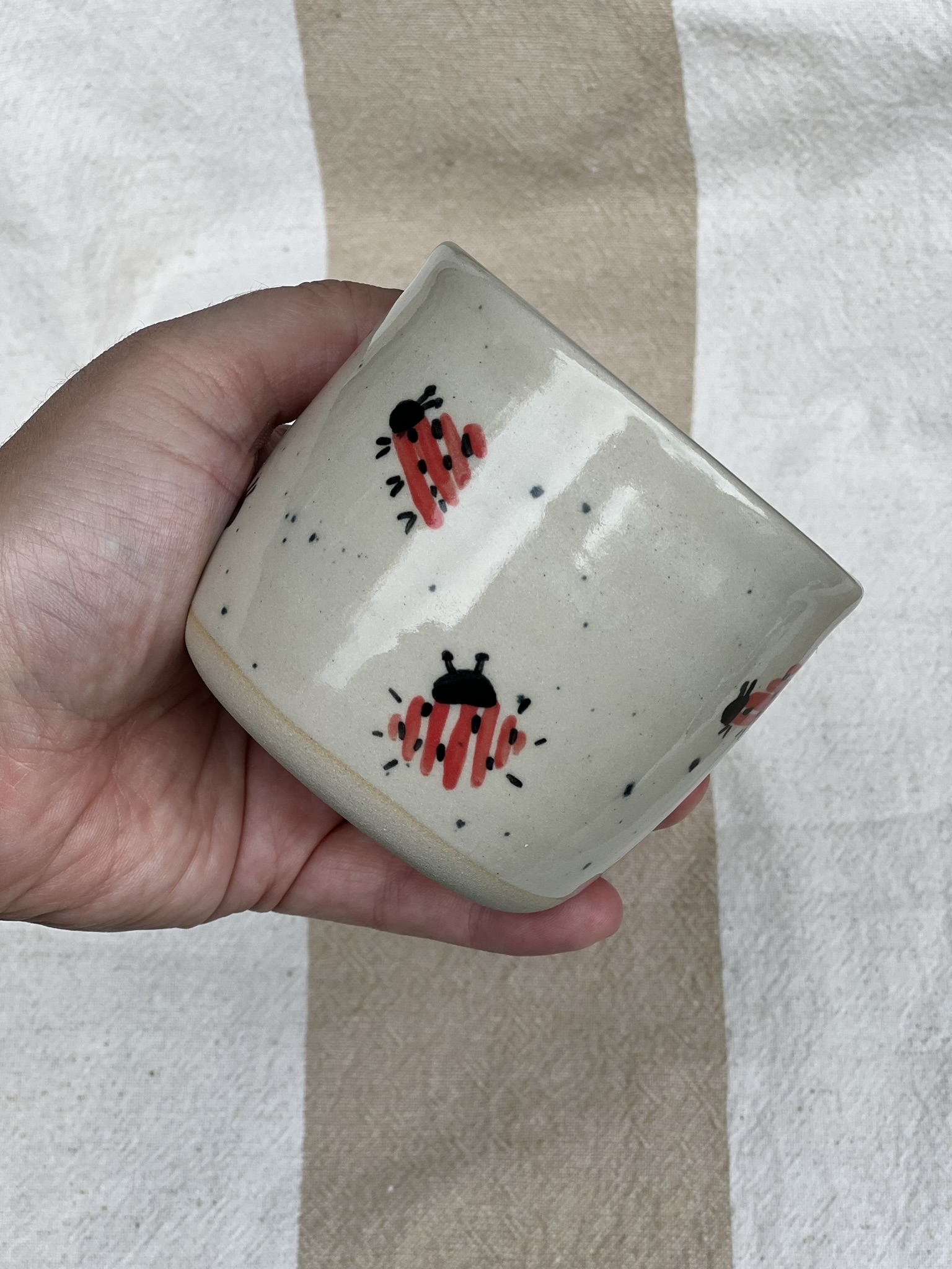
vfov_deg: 25.3
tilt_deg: -63.7
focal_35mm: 77
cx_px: 476
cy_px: 634
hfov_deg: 19.1
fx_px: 2824
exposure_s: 1/121
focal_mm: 9
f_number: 2.8
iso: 25
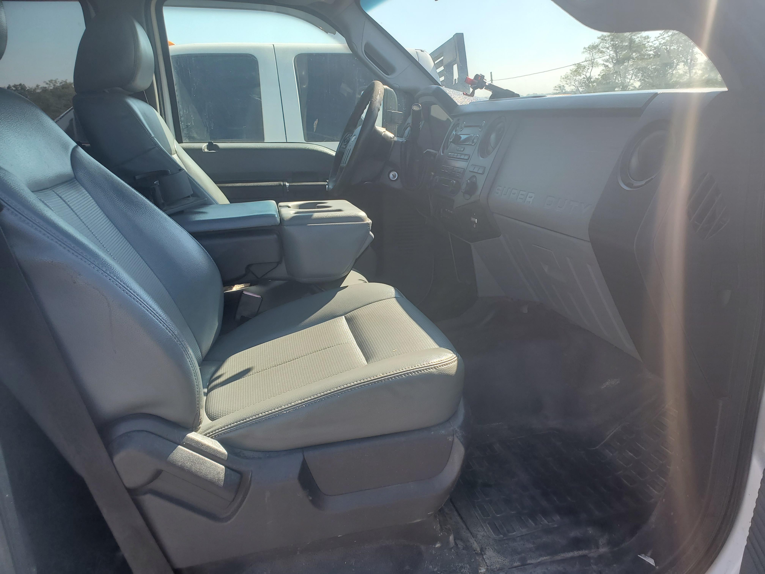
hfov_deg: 67.3
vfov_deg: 53.1
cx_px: 382
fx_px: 575
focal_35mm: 26
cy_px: 287
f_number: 2.4
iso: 50
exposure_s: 1/429
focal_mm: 4.3
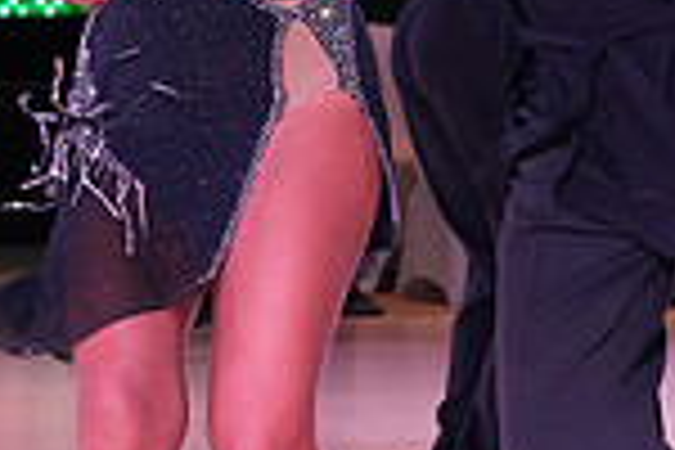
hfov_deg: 9.5
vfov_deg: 6.3
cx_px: 218
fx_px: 4068
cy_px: -202
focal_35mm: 217
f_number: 7.1
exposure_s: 1/250
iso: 3200
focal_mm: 56
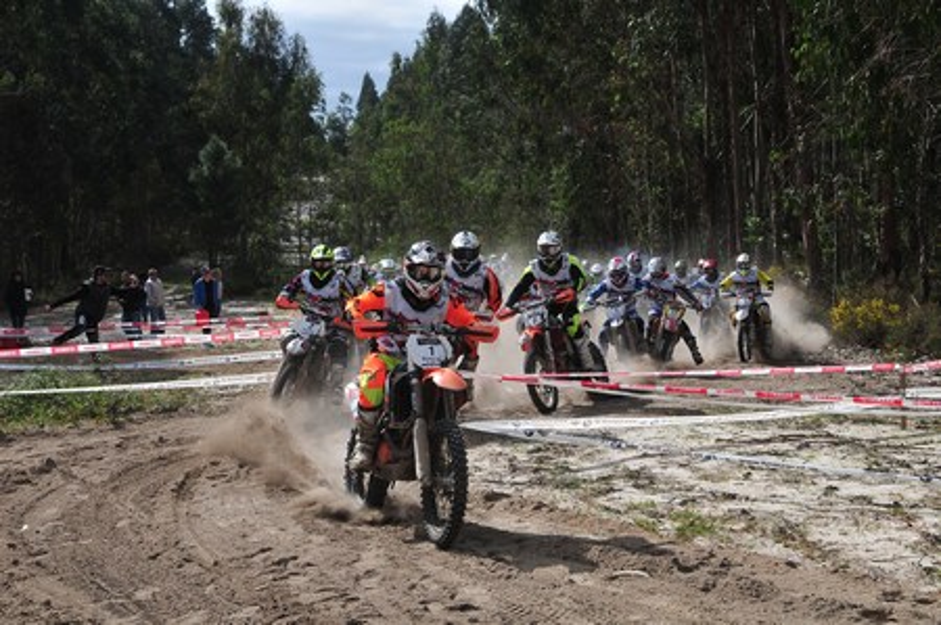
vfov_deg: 20.1
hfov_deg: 29.9
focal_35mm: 68
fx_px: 1762
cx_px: 470
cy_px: 312
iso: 500
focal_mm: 45
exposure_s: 1/1250
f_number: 9
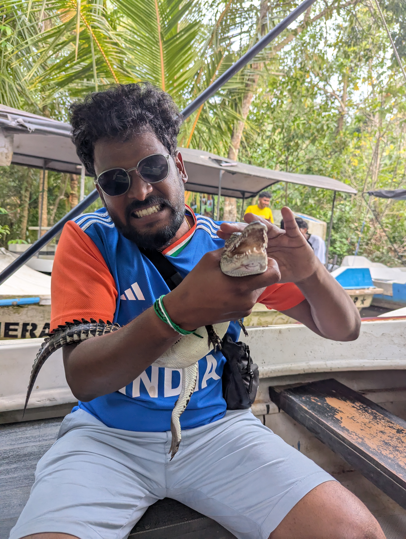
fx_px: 374
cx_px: 203
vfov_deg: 71.5
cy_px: 270
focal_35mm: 24
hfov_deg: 56.9
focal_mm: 6.81
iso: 305
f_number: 1.85
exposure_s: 1/85.8
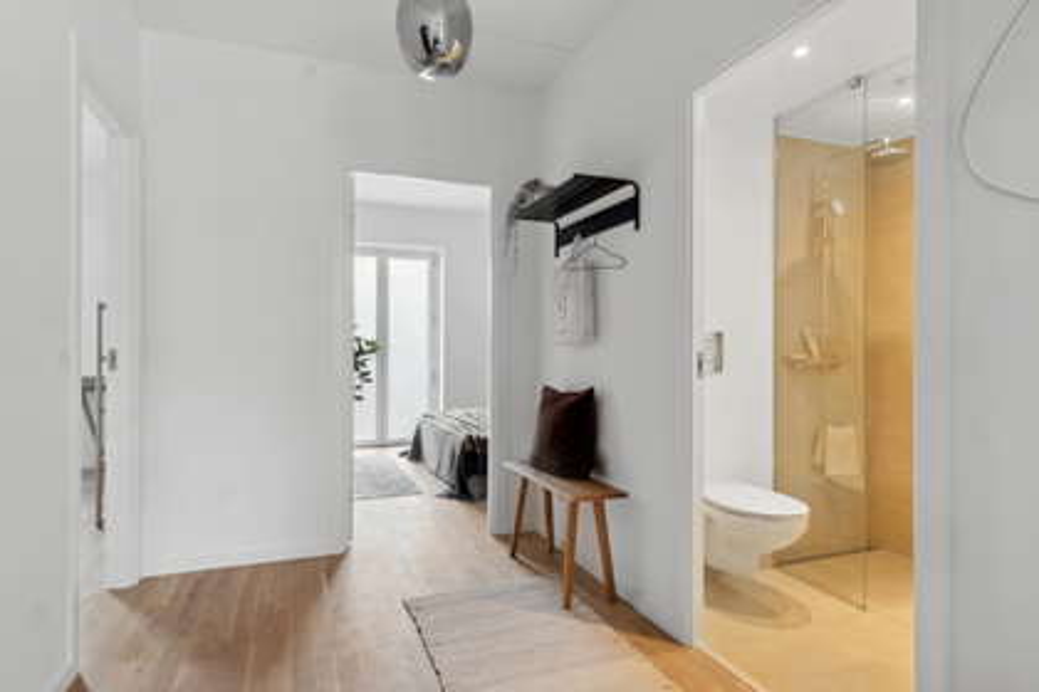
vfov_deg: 61.3
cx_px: 520
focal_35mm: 20
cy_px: 346
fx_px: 584
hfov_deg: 83.3
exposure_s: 1/5
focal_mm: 13.5
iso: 200
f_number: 8
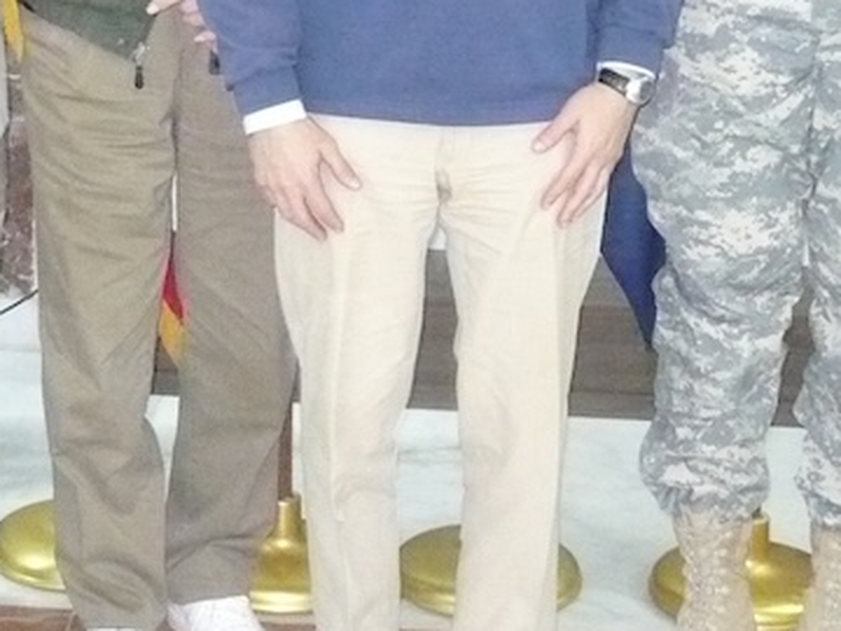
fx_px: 2551
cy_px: 28
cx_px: 332
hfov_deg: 18.7
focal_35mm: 105
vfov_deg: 13.9
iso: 640
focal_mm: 5.8
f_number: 2.8
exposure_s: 1/30
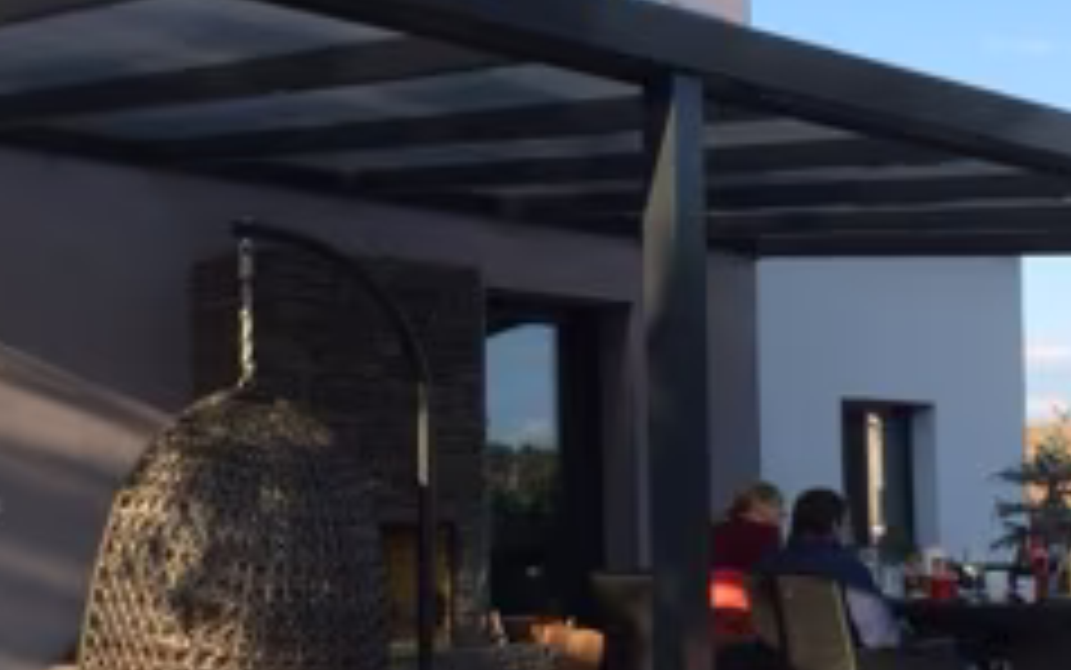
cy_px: 472
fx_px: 1869
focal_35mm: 64
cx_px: 472
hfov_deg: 31.9
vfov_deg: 20.2
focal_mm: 4.12
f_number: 2.2
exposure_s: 1/820
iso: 32
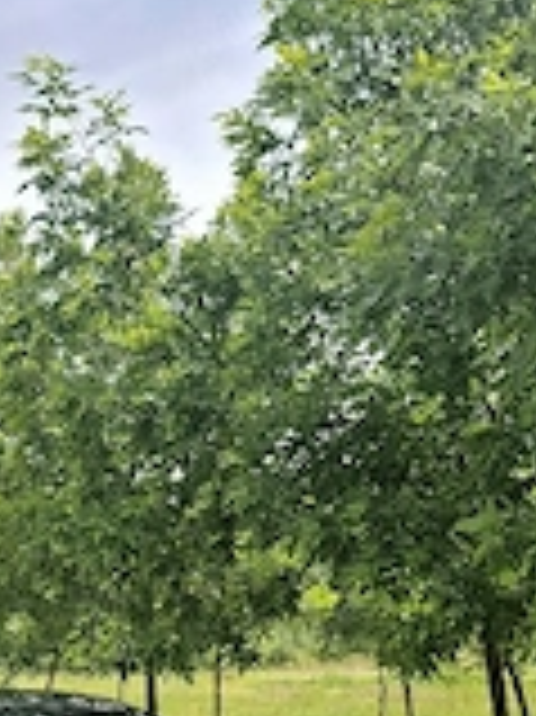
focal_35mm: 58
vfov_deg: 30.8
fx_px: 1199
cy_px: 721
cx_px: 63
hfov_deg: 24.5
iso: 50
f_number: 1.8
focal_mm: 5.54
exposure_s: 1/1667
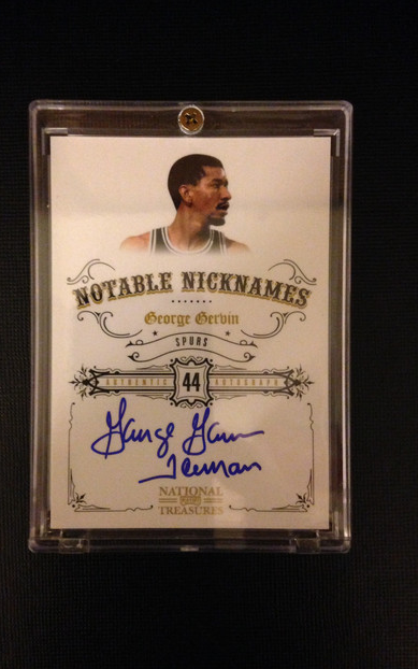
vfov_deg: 54.0
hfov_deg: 35.3
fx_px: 656
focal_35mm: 36
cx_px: 194
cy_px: 326
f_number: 2.4
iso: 500
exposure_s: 1/15
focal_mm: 4.12
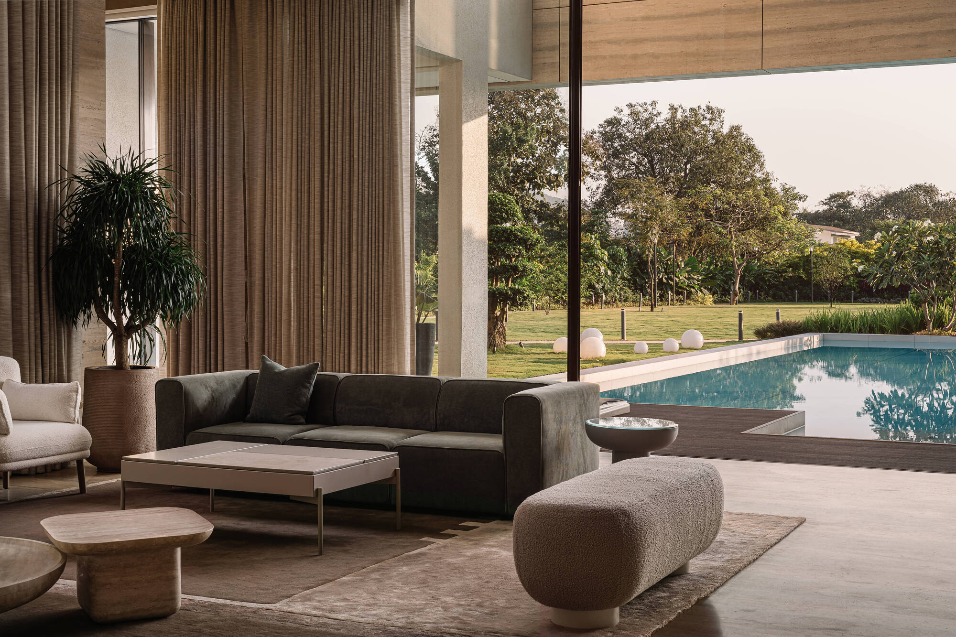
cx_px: 478
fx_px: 1328
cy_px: 318
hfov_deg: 39.6
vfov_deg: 27.0
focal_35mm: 50
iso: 100
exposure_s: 1/20
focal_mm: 50
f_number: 10
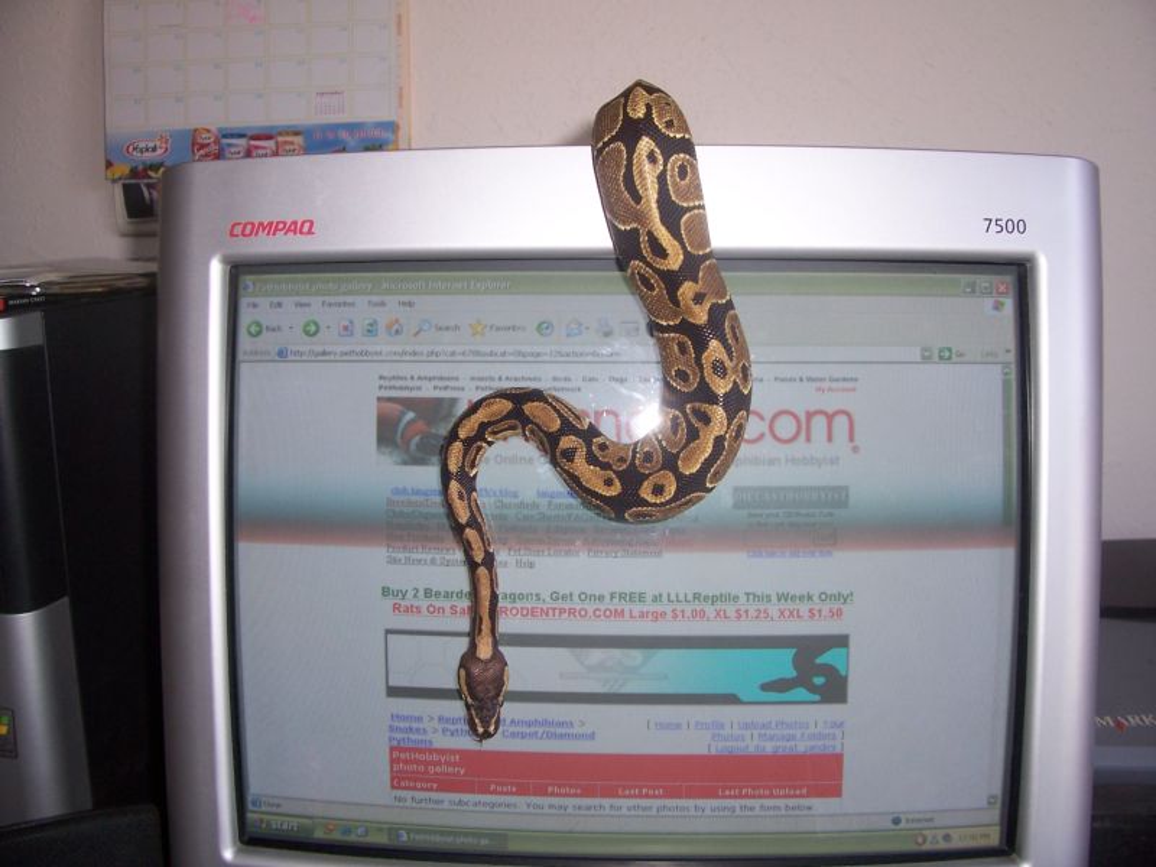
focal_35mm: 34
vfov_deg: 41.8
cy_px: 434
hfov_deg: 54.0
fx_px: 1135
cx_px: 578
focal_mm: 5.6
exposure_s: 1/60
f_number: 2.7
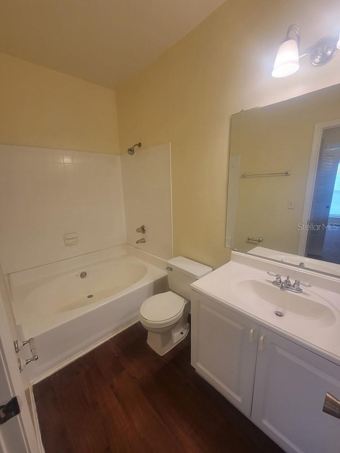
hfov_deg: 89.9
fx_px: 170
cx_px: 170
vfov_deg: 106.2
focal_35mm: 13
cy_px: 226
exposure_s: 1/60
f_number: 2.2
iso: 160
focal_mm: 2.2
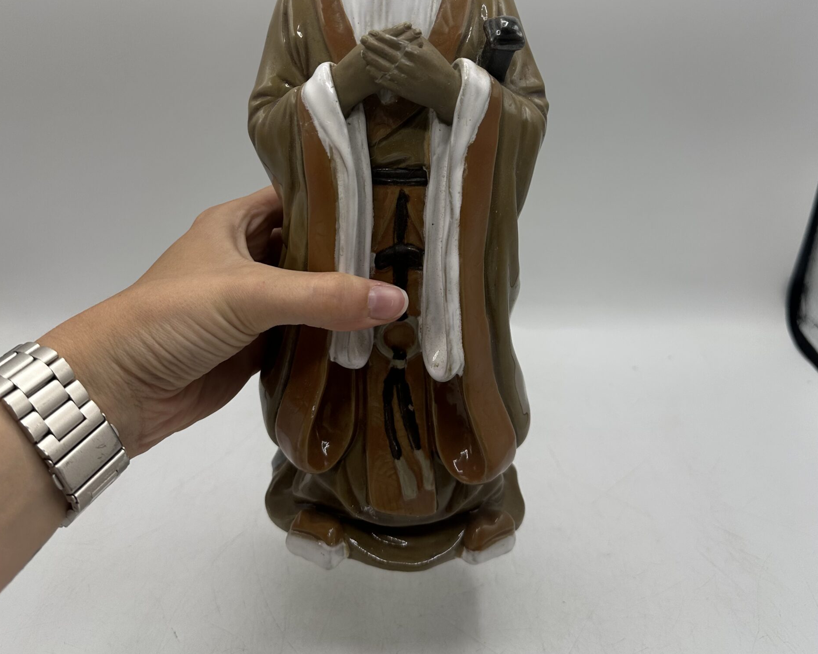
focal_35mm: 32
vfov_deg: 44.6
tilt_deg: -23.2
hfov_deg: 55.7
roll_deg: +0.4
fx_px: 775
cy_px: 184
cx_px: 407
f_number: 1.78
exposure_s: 1/1988
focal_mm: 6.86
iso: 80
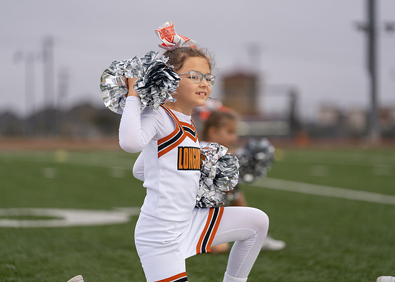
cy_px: 141
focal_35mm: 157
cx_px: 198
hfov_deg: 12.8
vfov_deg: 9.1
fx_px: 1763
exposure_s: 1/1000
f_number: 2.8
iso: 640
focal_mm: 150
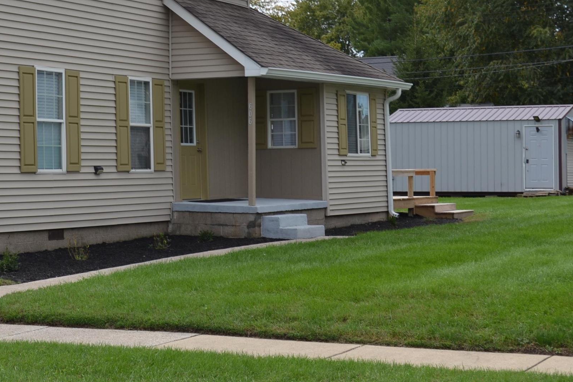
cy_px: 109
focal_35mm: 86
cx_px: 163
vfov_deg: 15.8
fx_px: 1369
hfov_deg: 23.5
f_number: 7.1
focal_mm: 30
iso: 100
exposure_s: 1/200
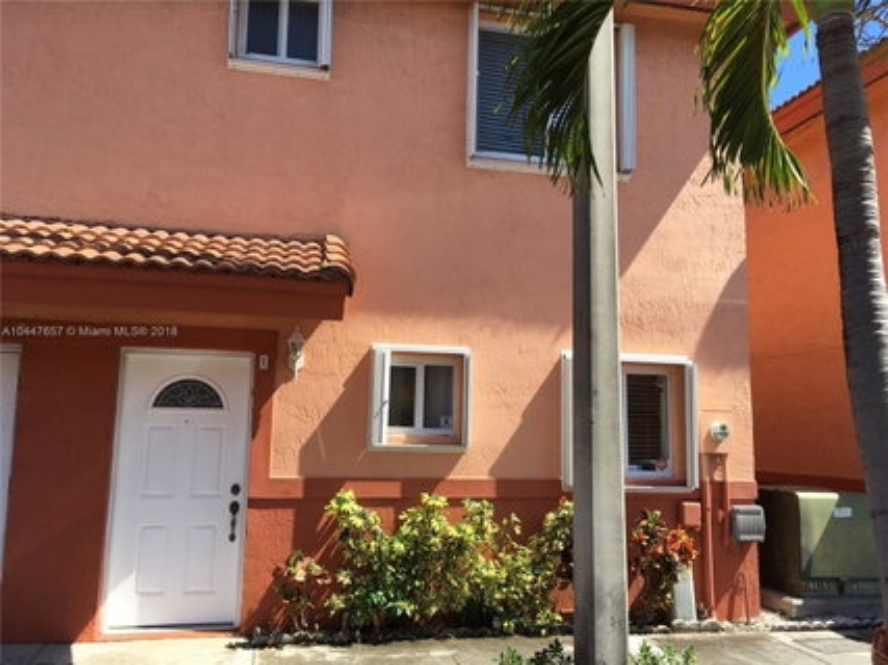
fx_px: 744
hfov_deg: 61.7
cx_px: 444
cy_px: 332
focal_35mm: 29
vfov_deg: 48.2
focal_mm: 4.15
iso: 25
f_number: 2.2
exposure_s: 1/1166
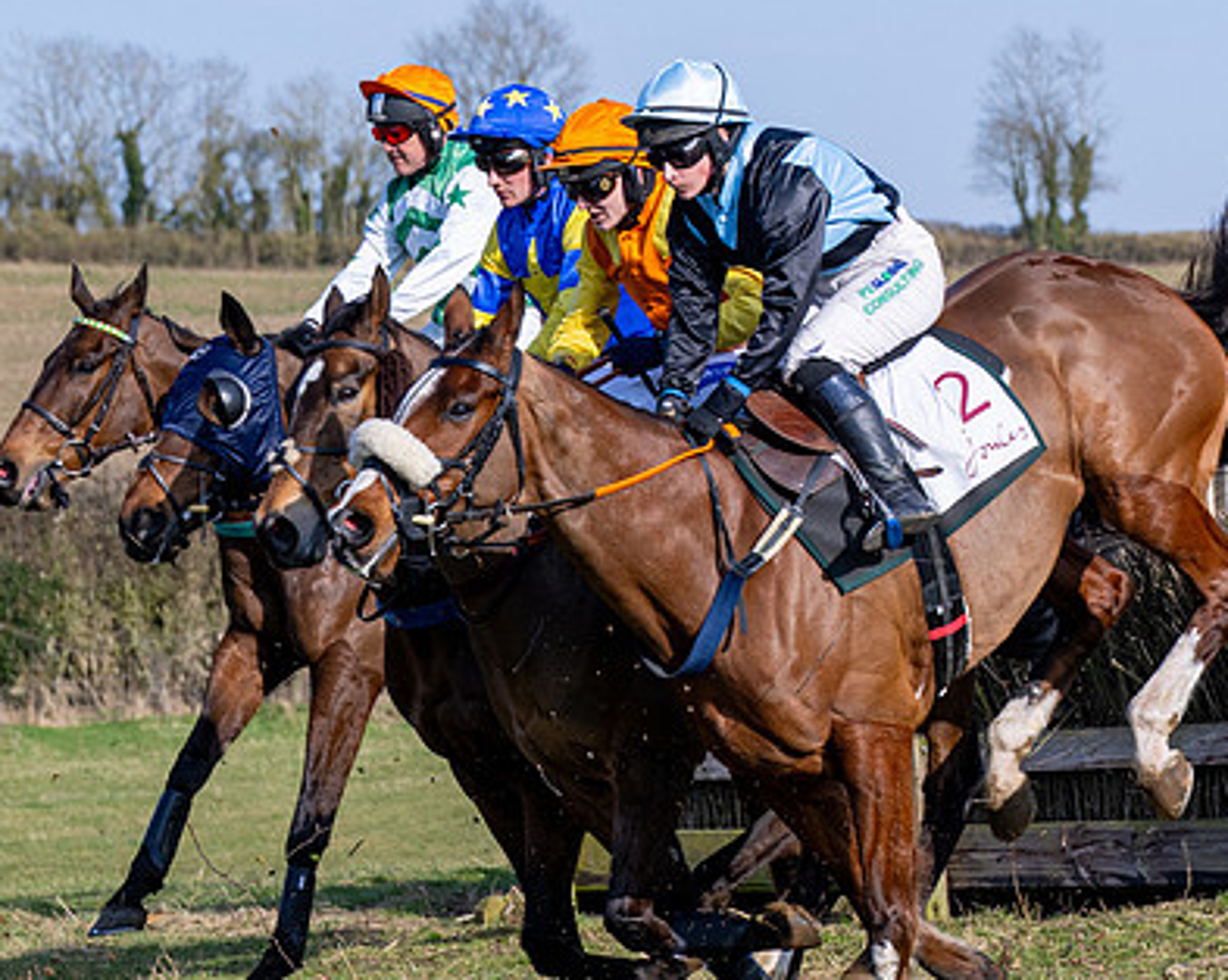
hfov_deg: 10.6
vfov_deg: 8.5
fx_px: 6575
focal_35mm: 181
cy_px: 192
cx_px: 1118
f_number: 4
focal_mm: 70
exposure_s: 1/2000
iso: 200
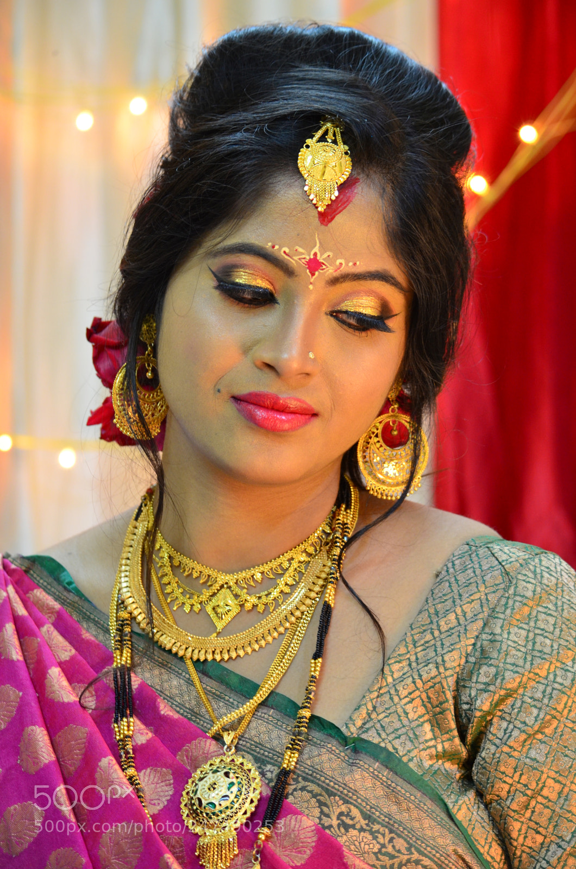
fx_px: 2458
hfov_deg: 13.4
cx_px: 288
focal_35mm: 102
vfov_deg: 20.1
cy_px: 434
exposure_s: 1/10
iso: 640
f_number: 4.5
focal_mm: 68
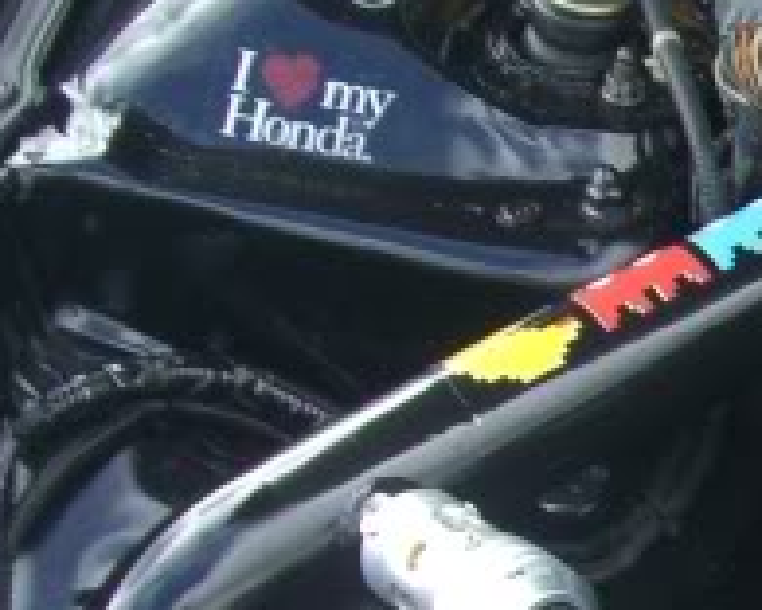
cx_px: 1672
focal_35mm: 195
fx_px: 4398
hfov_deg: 9.1
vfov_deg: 7.8
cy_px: 770
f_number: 2.8
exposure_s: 1/160
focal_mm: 7.9
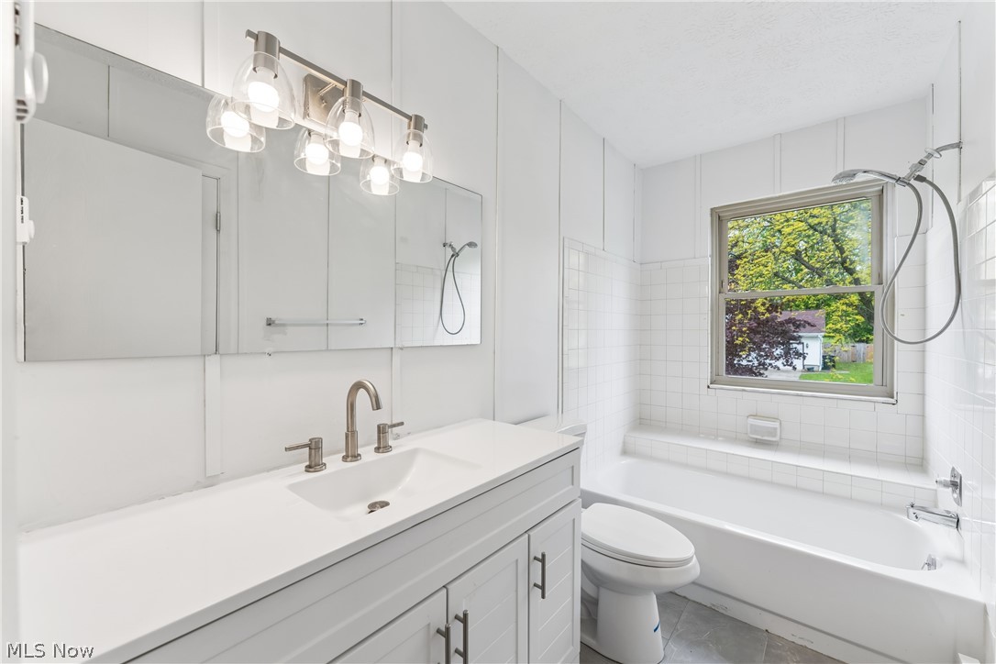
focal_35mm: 14
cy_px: 332
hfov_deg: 104.3
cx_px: 498
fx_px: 387
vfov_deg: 81.2
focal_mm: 14
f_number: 5.6
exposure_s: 1/100
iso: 200
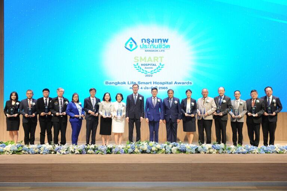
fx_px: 271
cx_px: 144
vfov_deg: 38.8
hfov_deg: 55.8
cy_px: 96
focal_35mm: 34
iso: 1000
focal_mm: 34
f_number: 5.6
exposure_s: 1/160
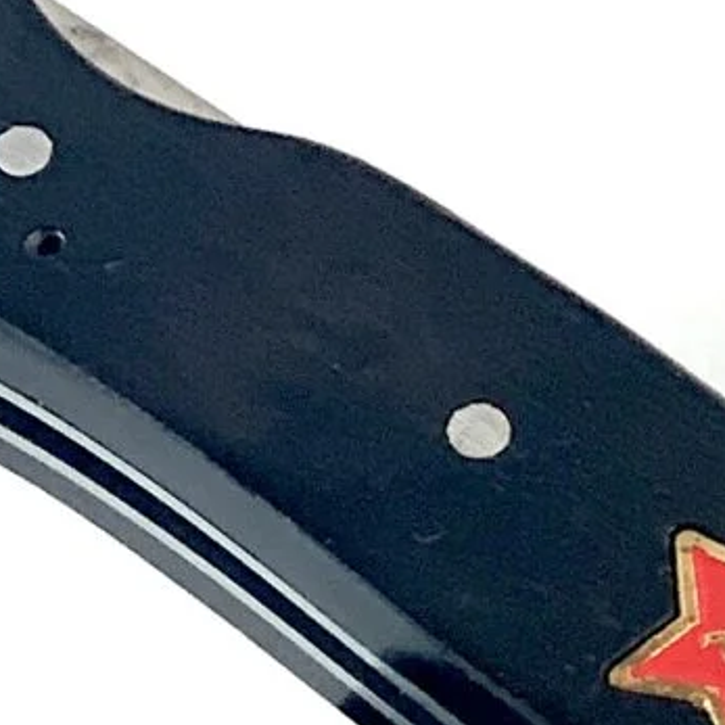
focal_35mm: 339
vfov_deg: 5.1
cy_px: 1260
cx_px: 1247
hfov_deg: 5.1
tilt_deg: -53.5
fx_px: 8033
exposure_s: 1/122
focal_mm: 6
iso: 32
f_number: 2.4
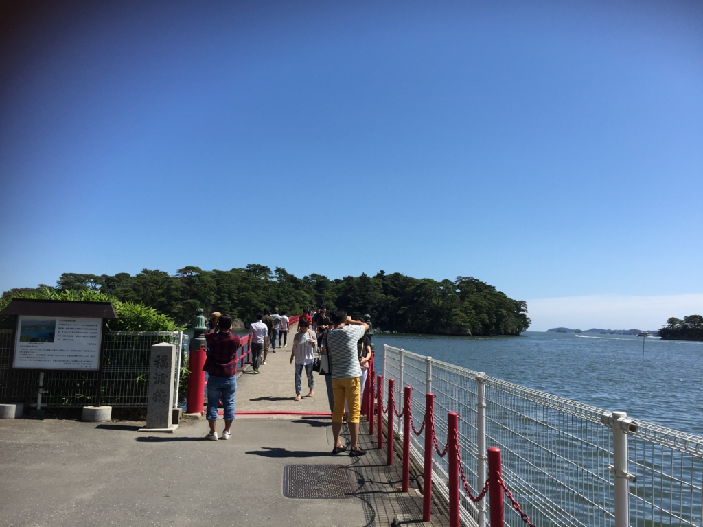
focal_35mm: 29
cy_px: 264
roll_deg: -2.1
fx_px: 589
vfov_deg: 48.2
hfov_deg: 61.7
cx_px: 352
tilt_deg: +5.3
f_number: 2.2
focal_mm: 4.15
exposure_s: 1/2198
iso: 32
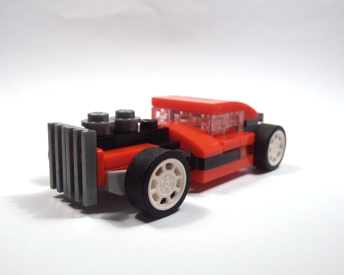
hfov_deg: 46.8
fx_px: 397
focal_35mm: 39
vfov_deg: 38.2
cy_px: 139
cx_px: 171
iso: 80
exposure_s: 1/60
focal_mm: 6.61
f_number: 3.9
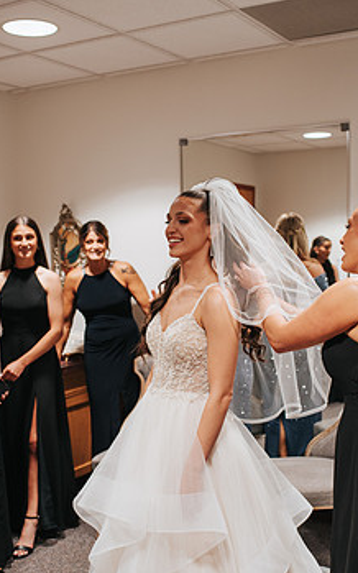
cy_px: 315
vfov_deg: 43.4
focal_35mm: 46
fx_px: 718
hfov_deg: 27.9
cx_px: 212
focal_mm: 35
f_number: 2.8
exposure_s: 1/125
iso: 800
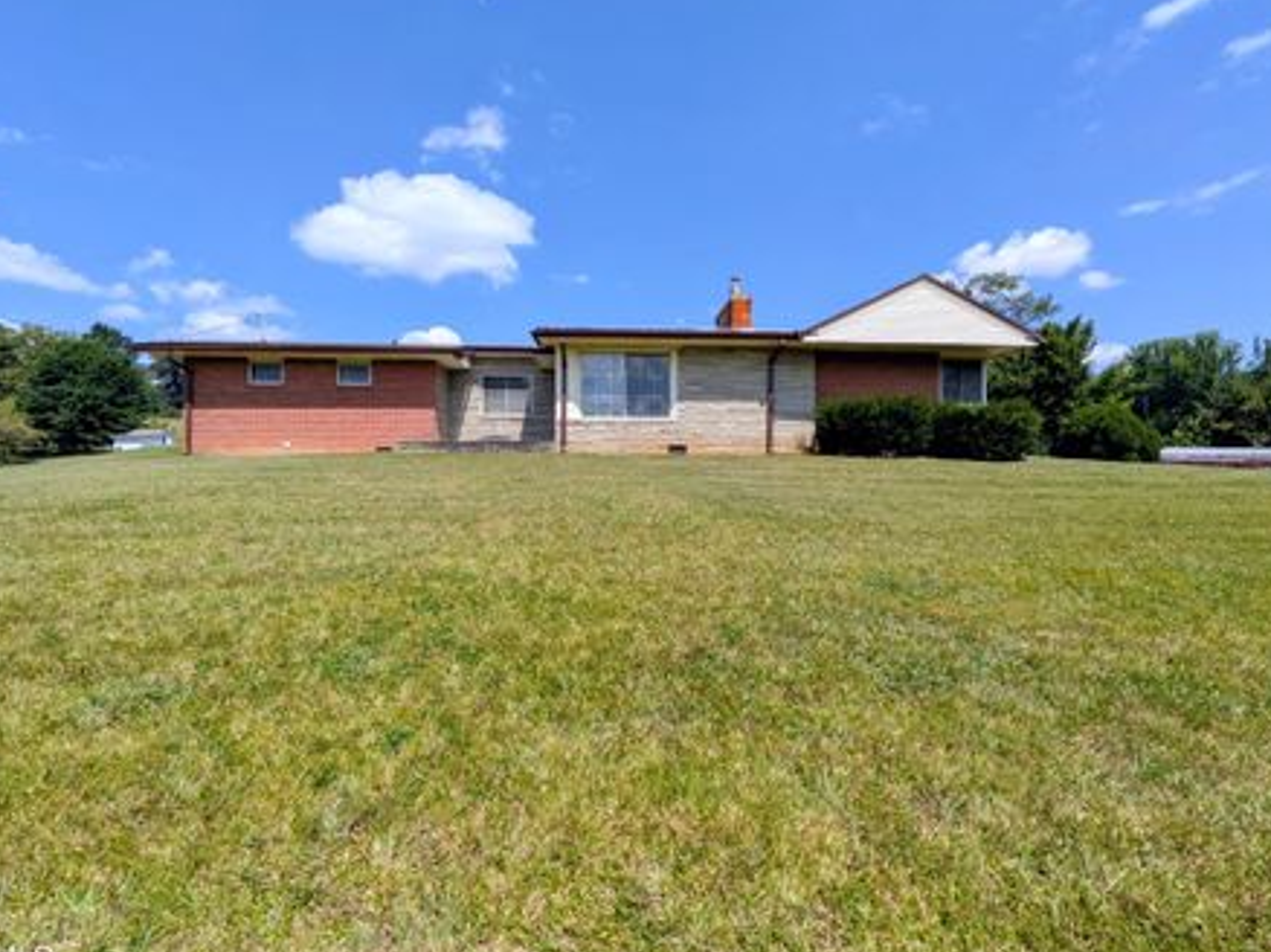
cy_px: 463
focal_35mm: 16
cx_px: 644
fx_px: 587
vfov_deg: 78.0
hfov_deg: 94.5
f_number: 2.2
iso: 52
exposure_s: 1/2092
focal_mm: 1.85
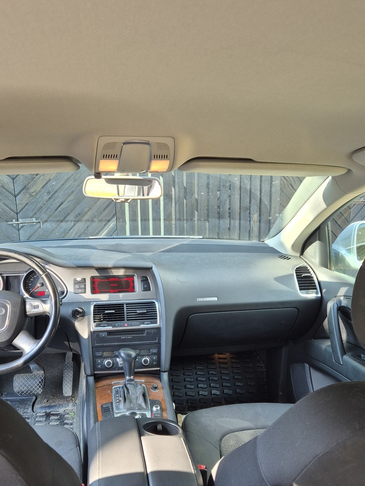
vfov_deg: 59.8
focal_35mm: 30
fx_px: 422
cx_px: 149
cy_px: 271
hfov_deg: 46.6
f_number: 1.8
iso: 100
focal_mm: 5.4
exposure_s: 1/180
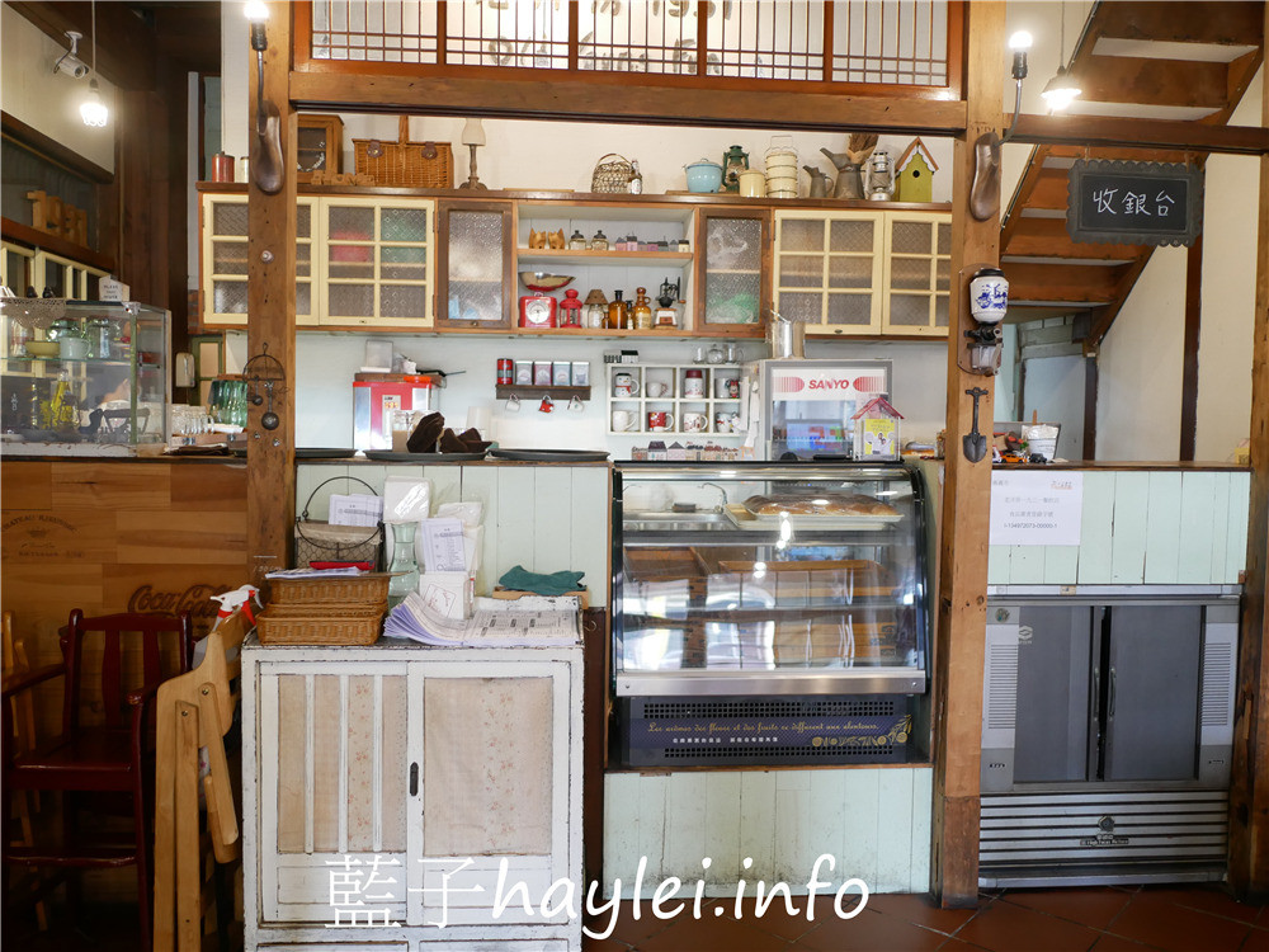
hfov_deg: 60.0
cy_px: 476
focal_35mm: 30
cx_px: 634
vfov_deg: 46.8
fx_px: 1100
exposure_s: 1/60
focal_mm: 15
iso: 640
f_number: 1.7
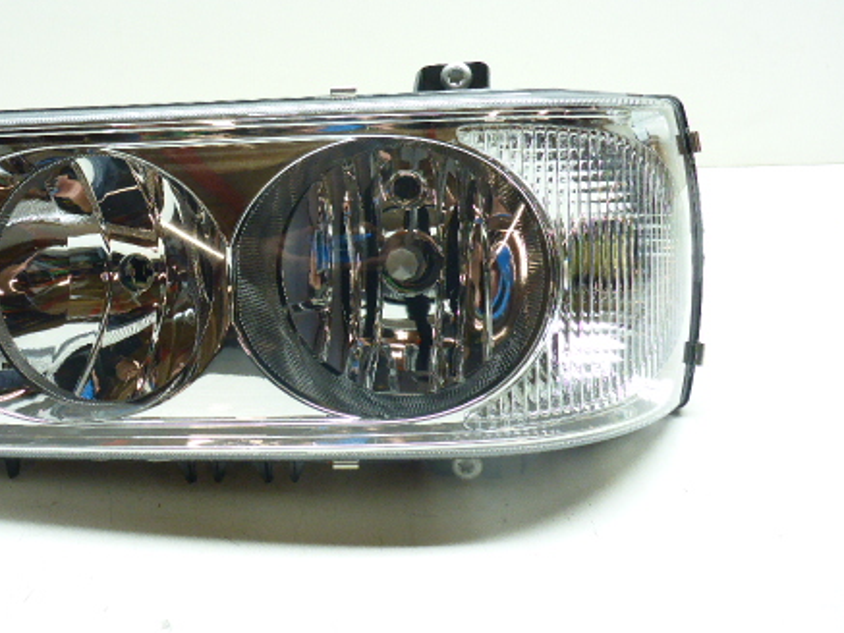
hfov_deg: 44.7
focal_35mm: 41
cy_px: 218
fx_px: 1000
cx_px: 247
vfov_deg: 34.9
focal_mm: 4.9
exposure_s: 1/60
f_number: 3.3
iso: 250
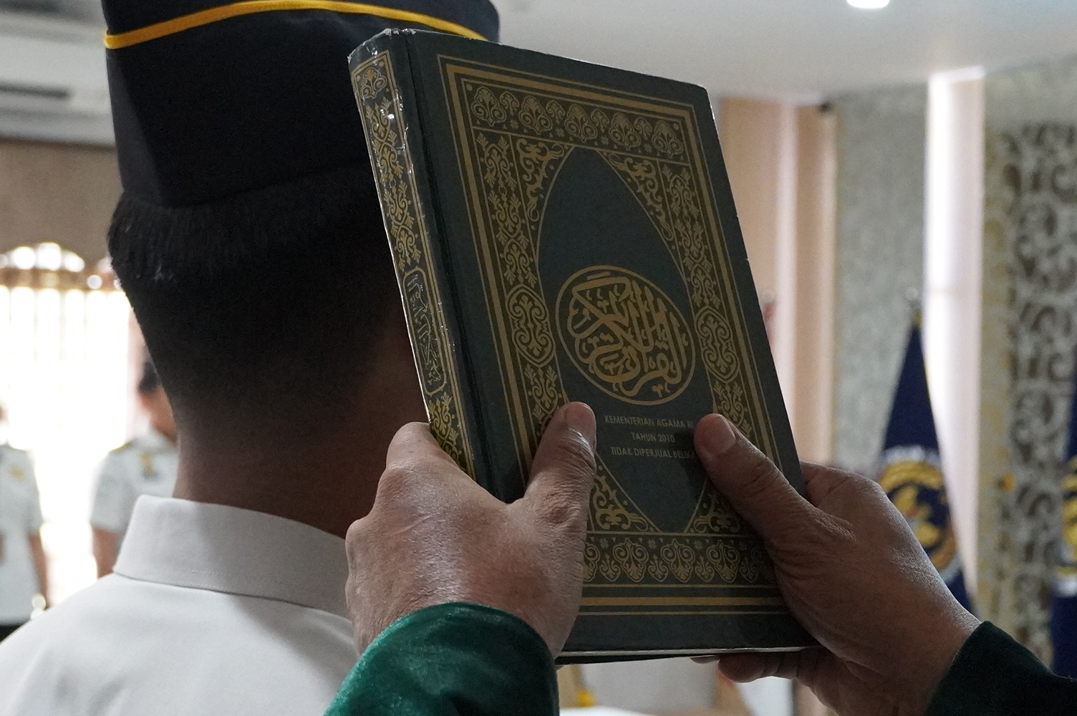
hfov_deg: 28.1
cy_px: 480
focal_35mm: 72
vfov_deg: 18.8
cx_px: 531
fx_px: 2152
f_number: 4
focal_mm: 24
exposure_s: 1/160
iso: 6400
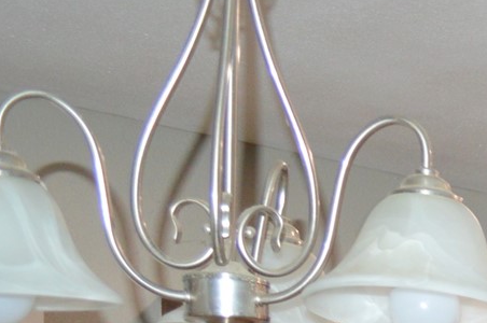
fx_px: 1756
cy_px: 706
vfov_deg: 9.6
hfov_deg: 12.8
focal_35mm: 130
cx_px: 1100
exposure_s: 1/60
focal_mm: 18
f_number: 3.5
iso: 450
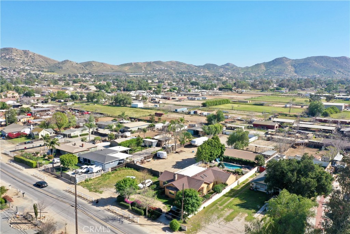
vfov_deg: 46.4
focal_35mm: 28
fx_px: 272
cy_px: 117
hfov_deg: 65.5
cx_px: 175
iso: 100
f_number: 8
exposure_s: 1/200
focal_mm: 10.26
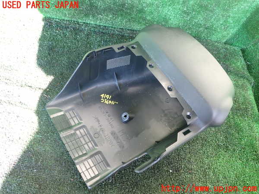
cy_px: 97
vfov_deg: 46.8
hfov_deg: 60.0
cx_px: 130
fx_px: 224
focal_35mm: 30
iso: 200
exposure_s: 1/60
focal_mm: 5.4
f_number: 2.3
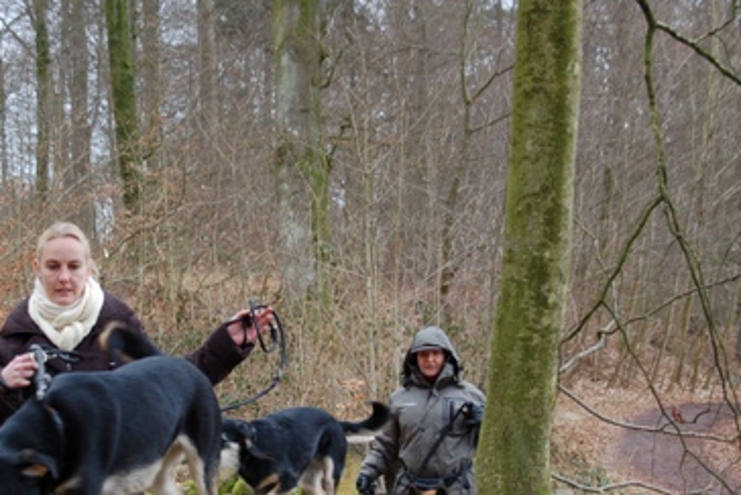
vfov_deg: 16.2
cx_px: 240
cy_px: 378
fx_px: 1730
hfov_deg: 24.1
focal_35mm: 84
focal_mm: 34
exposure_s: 1/100
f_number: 5
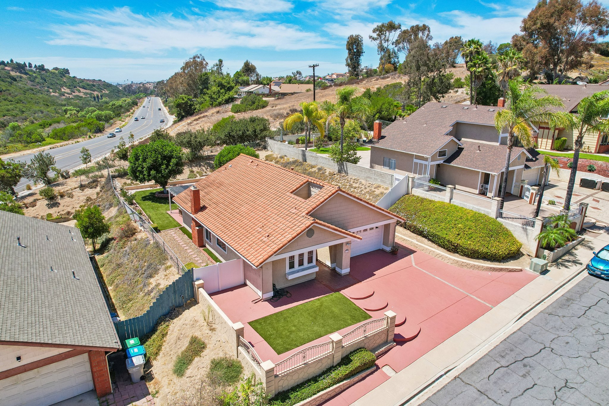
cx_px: 304
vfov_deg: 57.2
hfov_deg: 78.6
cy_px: 203
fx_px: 372
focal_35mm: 22
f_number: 2.8
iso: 120
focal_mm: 8.4
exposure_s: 1/2000
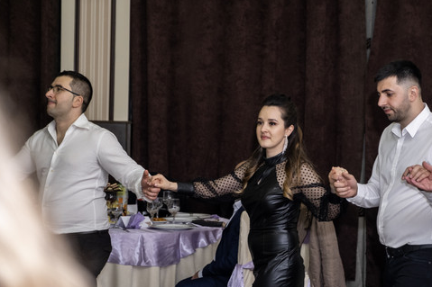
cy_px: 175
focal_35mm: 111
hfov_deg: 18.4
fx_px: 1331
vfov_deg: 12.3
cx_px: 246
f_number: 2.8
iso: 1000
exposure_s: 1/160
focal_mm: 55
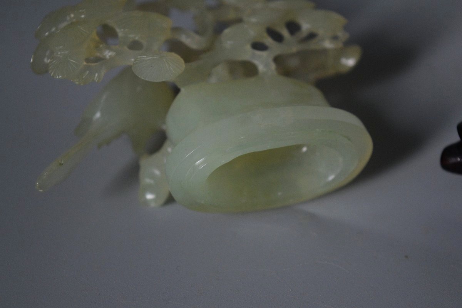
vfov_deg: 16.6
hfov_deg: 24.6
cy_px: 154
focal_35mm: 82
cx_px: 231
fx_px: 1059
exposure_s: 1/125
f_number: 5.6
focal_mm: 55
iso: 2200
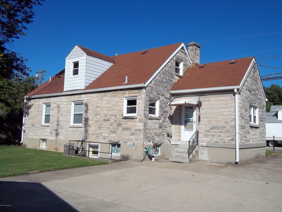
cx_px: 141
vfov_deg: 44.2
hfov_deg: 56.8
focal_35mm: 32
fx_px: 261
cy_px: 106
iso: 80
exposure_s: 1/800
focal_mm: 5.7
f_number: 5.5
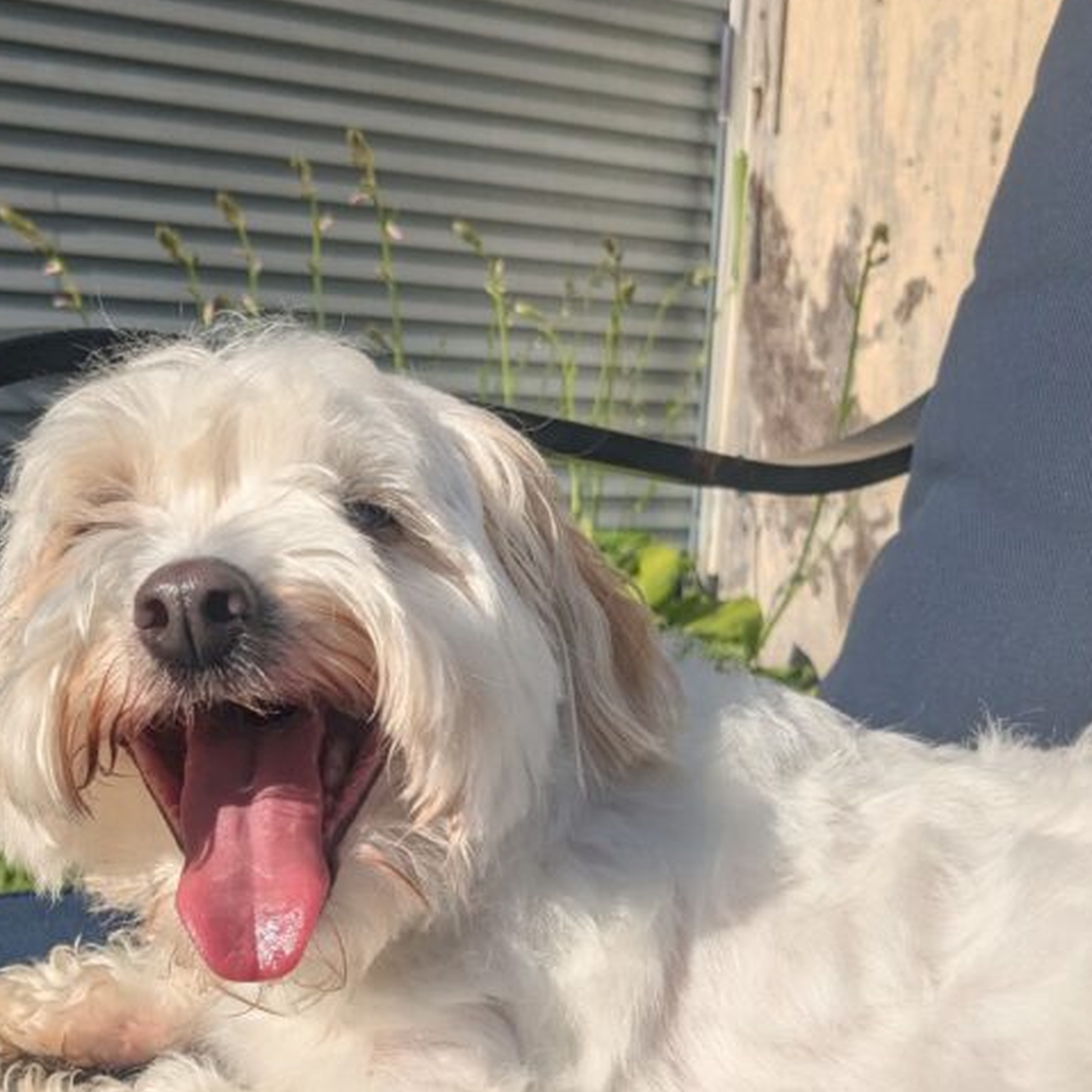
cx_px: 410
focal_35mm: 51
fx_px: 1820
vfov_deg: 32.6
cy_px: 841
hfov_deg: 33.2
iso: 67
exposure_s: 1/4673
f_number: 1.73
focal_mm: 4.38
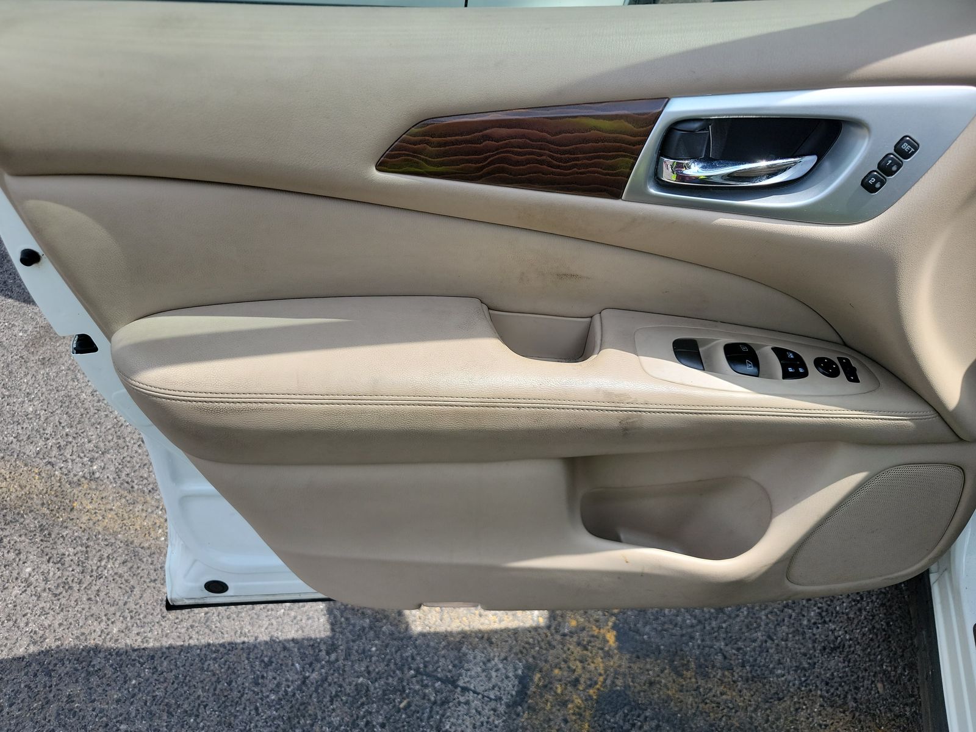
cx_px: 488
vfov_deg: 56.8
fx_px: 677
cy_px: 366
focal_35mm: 24
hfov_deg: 71.6
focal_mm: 6.7
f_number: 1.8
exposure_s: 1/586
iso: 50
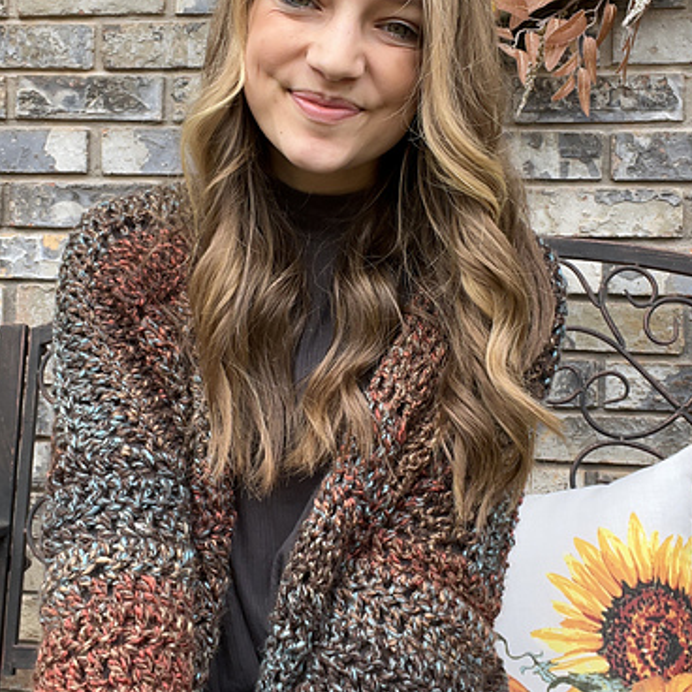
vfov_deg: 36.7
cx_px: 338
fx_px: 1040
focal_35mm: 46
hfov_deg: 36.8
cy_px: 305
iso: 25
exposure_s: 1/208
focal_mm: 2.71
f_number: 2.2
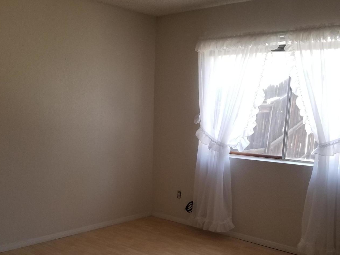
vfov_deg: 34.5
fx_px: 403
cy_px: 189
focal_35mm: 41
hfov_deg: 45.7
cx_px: 150
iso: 160
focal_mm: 4.3
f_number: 1.7
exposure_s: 1/60
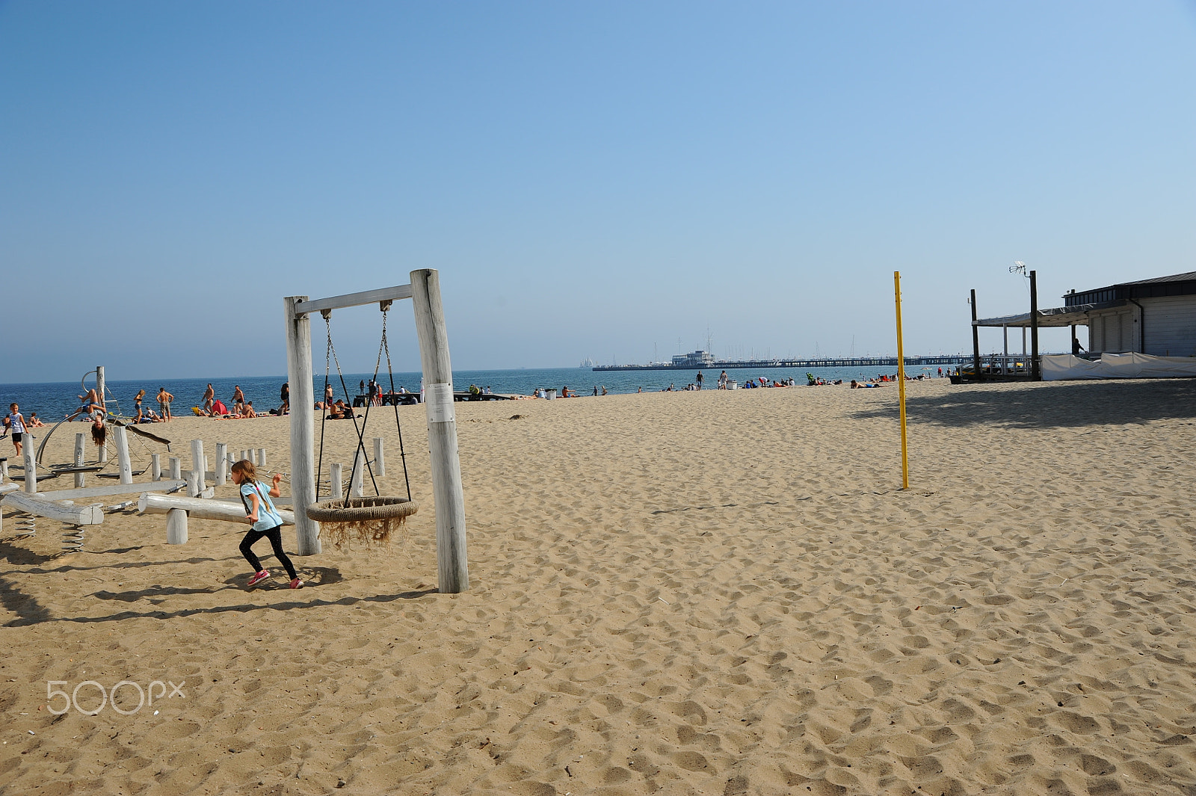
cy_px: 398
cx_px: 598
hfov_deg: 58.7
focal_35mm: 32
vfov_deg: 41.1
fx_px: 1063
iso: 200
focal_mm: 32
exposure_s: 1/1000
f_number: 8
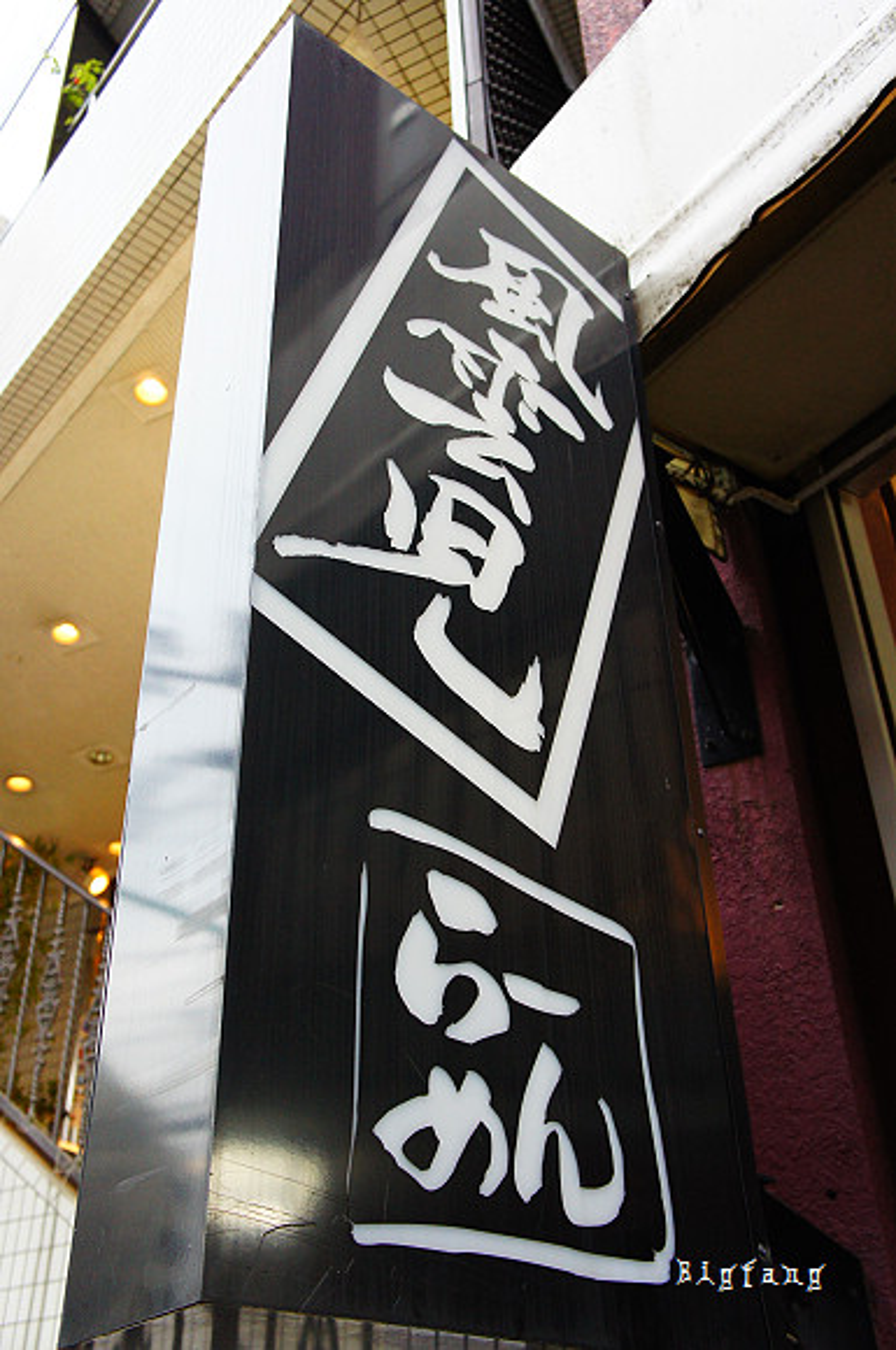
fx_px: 1348
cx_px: 448
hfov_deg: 36.8
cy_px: 675
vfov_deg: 53.2
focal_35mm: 36
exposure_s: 1/40
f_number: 4
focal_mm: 24
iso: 1000
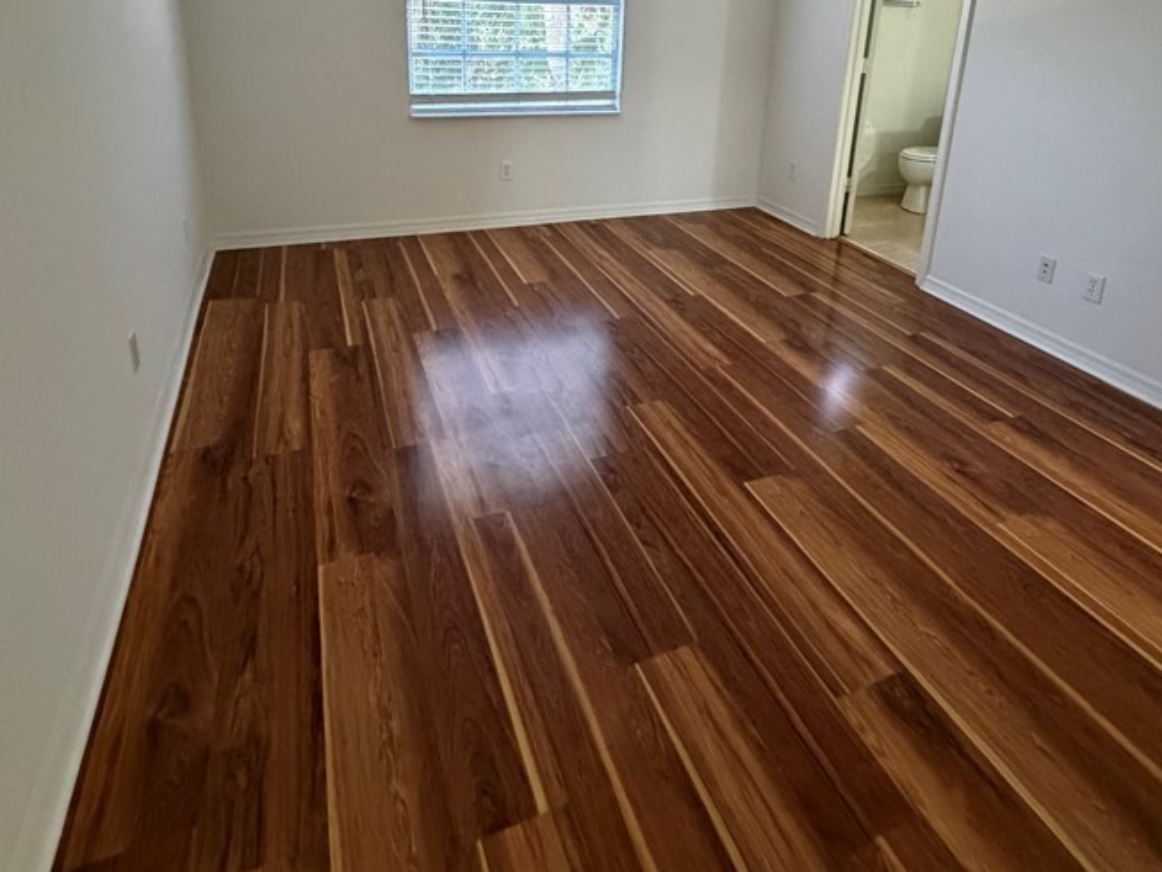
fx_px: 739
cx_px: 629
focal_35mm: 22
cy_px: 203
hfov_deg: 76.2
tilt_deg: -15.3
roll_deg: -2.0
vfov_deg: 57.5
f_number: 2.2
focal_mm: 2.22
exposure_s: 1/60
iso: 1000
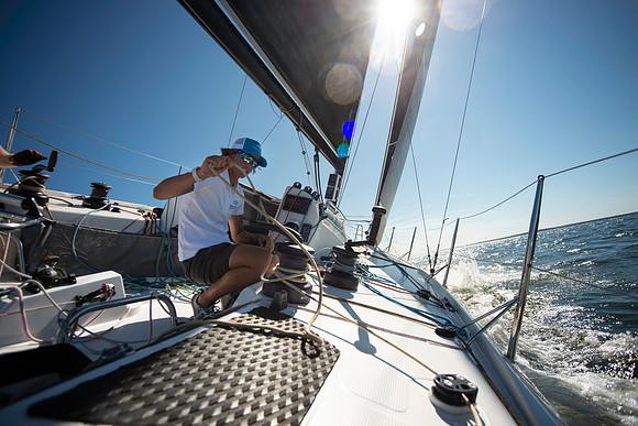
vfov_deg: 77.4
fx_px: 266
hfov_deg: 100.4
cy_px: 213
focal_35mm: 15
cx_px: 319
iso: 200
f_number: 5.6
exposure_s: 1/1600
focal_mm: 15
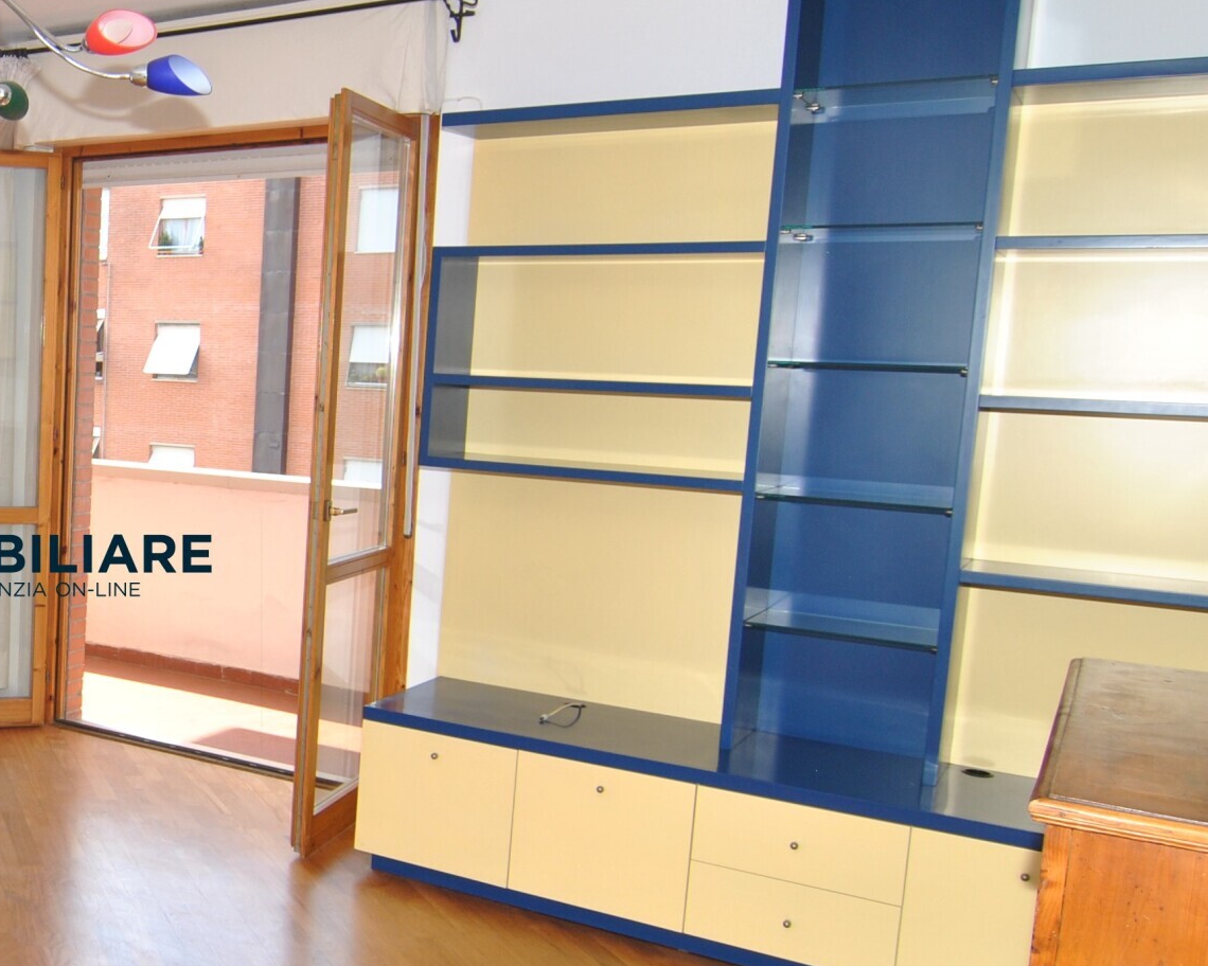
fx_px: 1359
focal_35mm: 38
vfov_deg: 39.1
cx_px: -46
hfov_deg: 40.8
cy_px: 541
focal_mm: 12
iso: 200
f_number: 5.6
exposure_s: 1/125
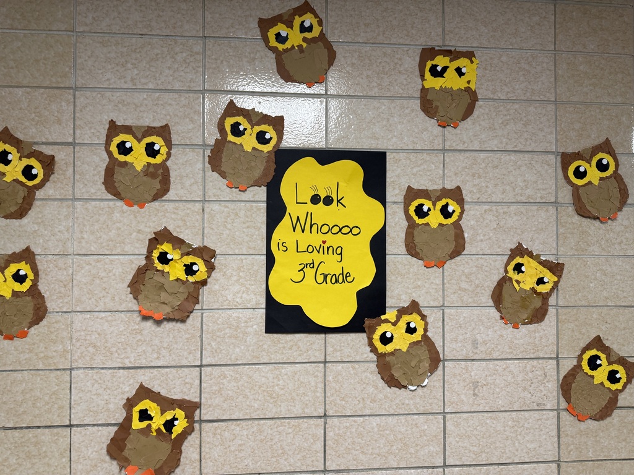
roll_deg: -0.7
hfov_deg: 71.6
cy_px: 238
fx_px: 440
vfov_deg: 56.8
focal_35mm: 24
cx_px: 317
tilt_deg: +2.6
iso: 160
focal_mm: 6.76
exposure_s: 1/100
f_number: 1.78
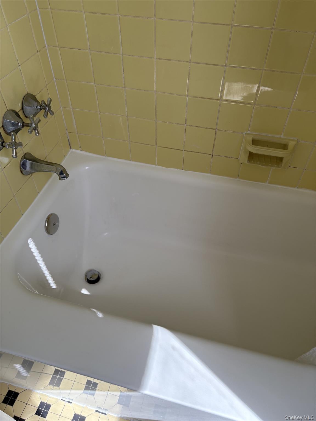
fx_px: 316
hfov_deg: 53.1
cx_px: 158
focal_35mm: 26
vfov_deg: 67.3
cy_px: 210
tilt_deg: -45.6
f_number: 1.6
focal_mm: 5.96
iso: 50
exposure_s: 1/122
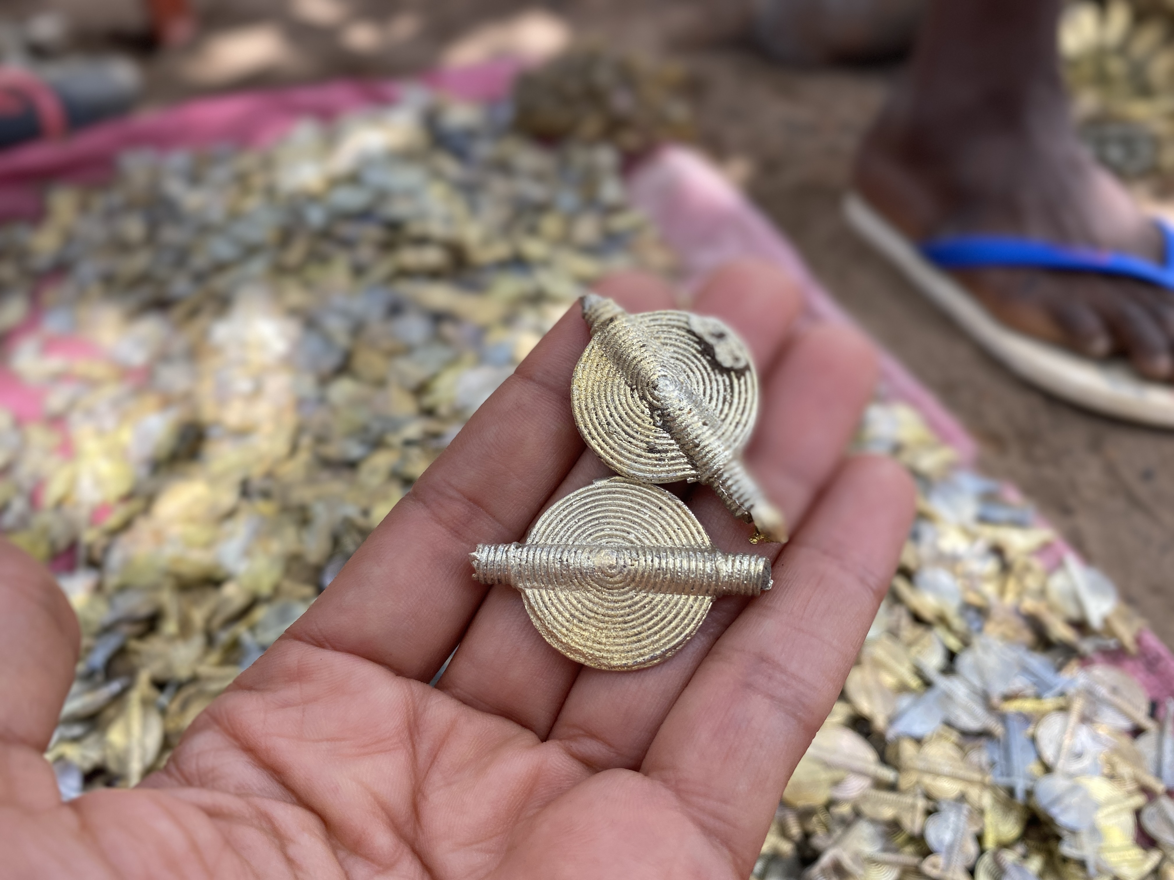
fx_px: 882
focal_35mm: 26
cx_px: 587
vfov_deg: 53.1
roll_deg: +0.7
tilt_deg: -43.2
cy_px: 440
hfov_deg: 67.3
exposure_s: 1/412
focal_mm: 4.25
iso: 32
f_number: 1.8
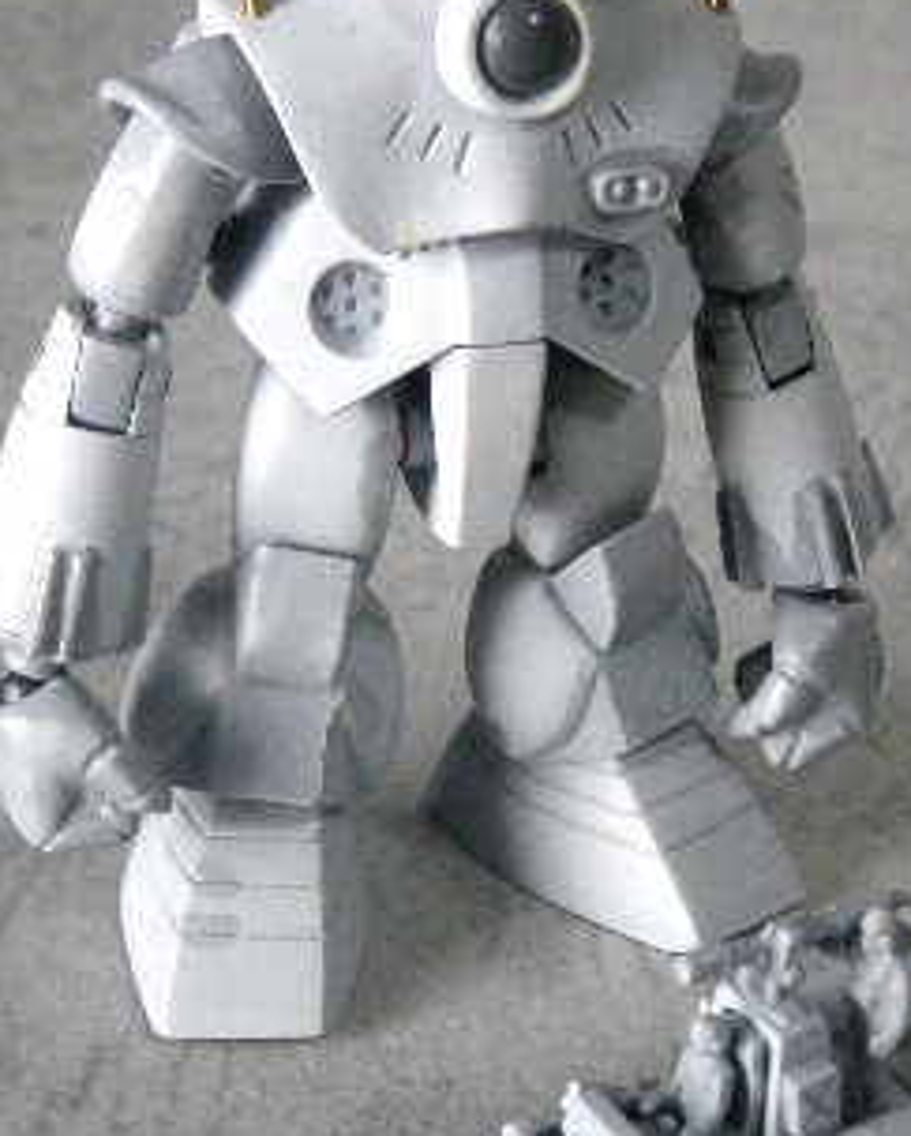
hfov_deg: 13.0
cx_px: 491
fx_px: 4005
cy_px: 551
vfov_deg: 16.1
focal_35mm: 119
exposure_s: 1/80
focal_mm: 13.7
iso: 800
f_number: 4.8
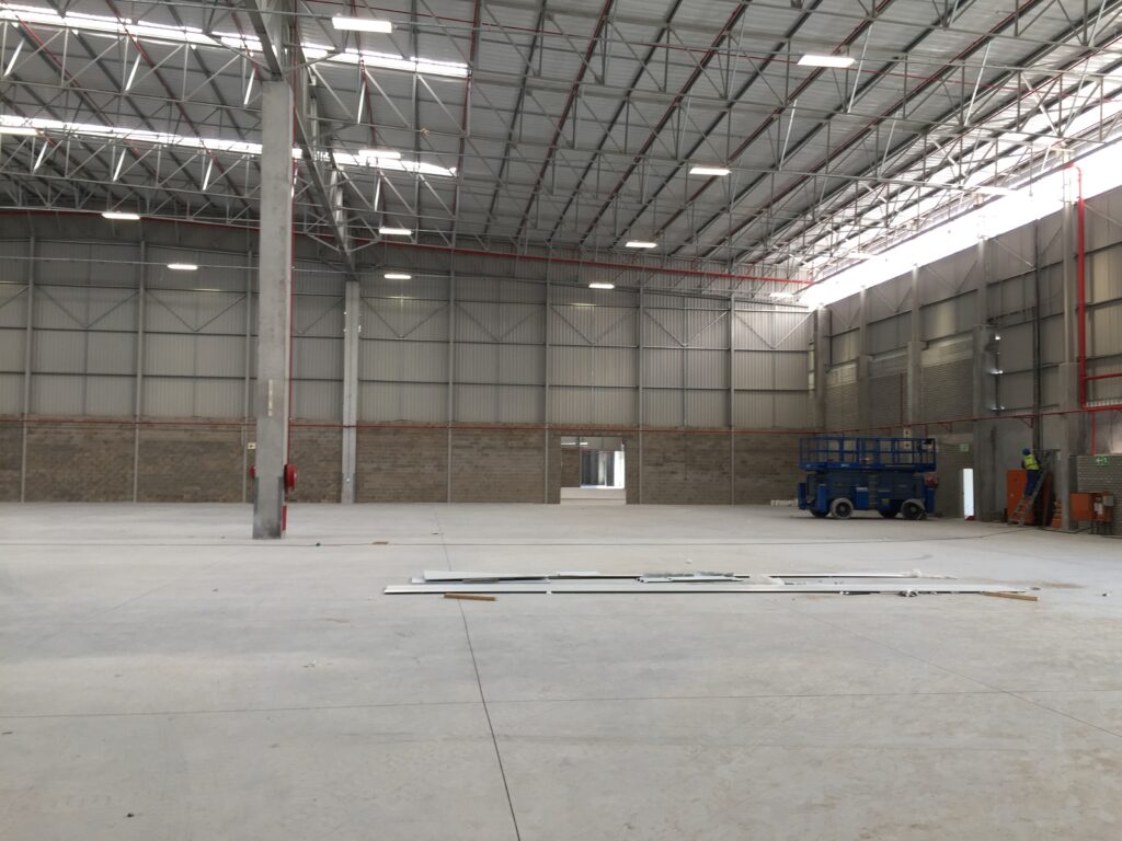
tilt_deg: +1.3
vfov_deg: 48.2
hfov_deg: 61.7
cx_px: 561
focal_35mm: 29
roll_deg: -1.2
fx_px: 940
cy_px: 420
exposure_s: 1/50
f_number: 2.2
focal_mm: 4.15
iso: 40
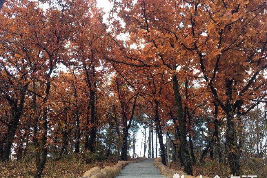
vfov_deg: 42.2
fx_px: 230
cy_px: 100
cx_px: 131
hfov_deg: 60.3
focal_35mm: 31
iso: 25
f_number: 2.2
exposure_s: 1/50
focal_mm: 4.15
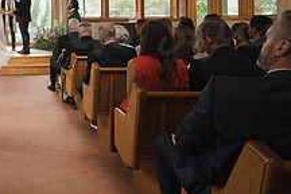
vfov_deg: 33.1
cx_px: 4
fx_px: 307
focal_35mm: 38
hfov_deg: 43.8
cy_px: 18
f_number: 4
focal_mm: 14
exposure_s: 1/160
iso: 1000
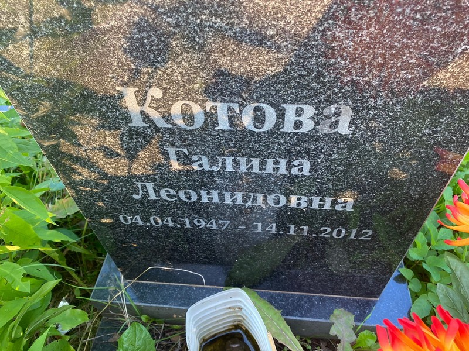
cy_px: 176
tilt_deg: -51.4
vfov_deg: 53.1
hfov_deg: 67.3
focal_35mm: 26
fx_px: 352
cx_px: 234
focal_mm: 4.25
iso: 100
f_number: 1.8
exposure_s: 1/121
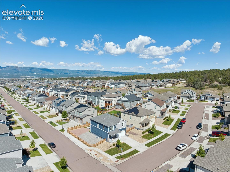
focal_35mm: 24
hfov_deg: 71.6
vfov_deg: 56.8
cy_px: 86
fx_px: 159
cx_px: 115
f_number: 10
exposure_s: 1/200
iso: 100
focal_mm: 12.3
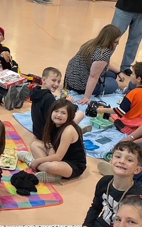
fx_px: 489
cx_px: 17
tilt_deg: -26.1
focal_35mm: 79
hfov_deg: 16.3
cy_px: 160
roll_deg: -7.6
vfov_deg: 25.9
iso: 50
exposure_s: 1/60
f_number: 1.8
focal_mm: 3
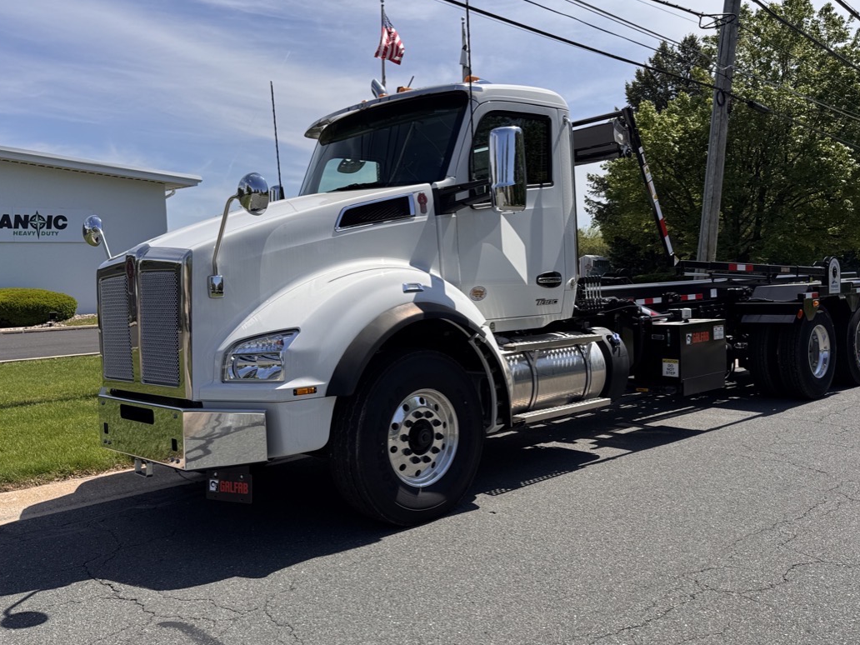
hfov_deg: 58.3
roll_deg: +1.8
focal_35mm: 31
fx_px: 770
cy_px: 330
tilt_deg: -4.8
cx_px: 436
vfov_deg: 45.4
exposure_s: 1/5348
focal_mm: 6.76
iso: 80
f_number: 1.78
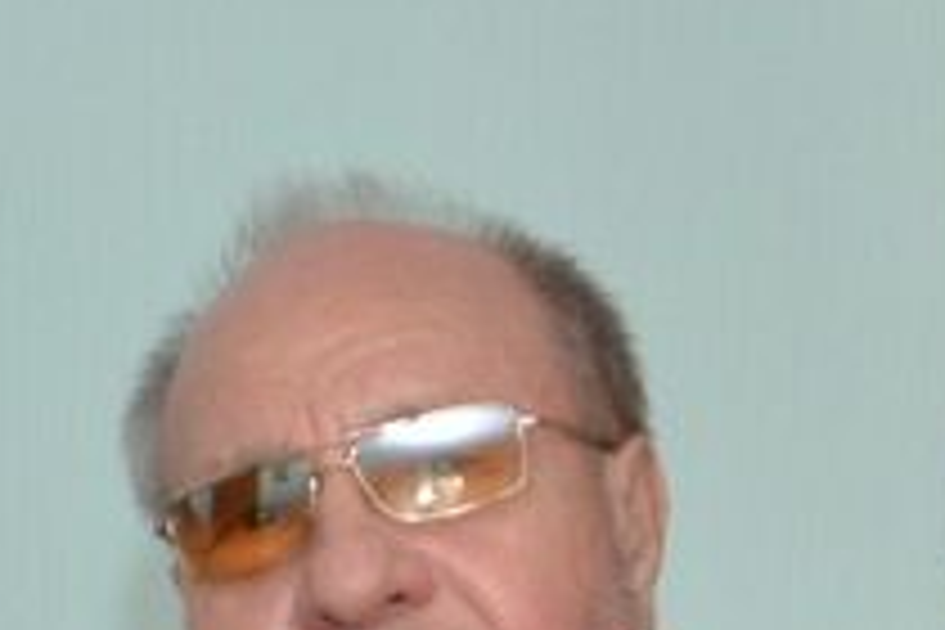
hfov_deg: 7.3
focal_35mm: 280
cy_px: 1339
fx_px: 7349
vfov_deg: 4.8
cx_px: -18
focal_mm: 28
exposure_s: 1/250
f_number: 4
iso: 800
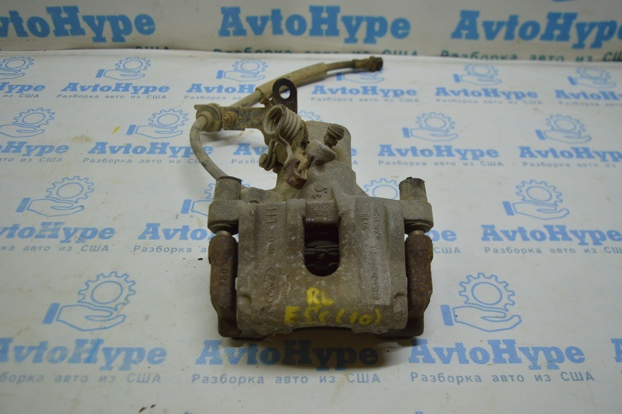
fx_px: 570
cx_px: 311
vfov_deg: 39.9
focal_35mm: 33
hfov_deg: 57.3
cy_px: 207
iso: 400
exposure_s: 1/125
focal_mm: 22
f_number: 3.8
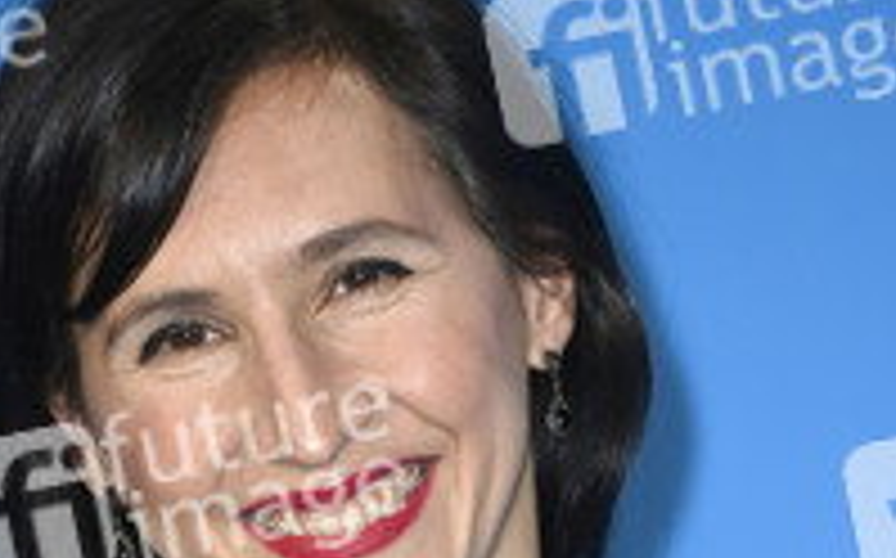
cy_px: 716
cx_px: 306
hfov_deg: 3.4
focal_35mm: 615
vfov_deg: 2.1
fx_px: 15005
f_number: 5.6
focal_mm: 300
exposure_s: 1/200
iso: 800
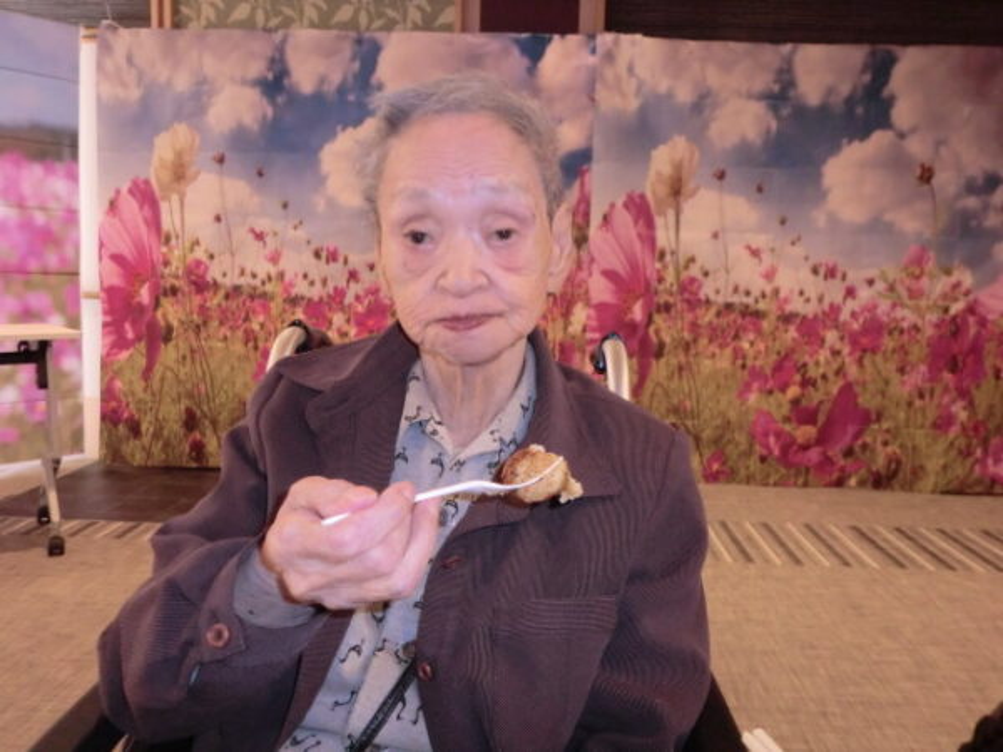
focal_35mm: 31
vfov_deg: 45.4
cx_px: 502
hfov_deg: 58.4
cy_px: 376
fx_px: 898
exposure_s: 1/60
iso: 400
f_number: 2.9
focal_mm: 5.64
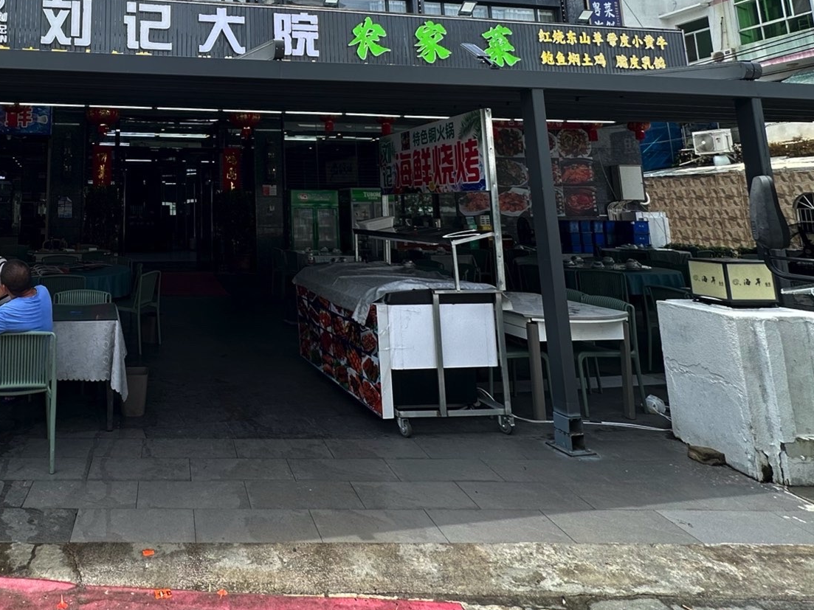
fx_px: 611
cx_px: 166
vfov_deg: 49.5
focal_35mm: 26
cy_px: 111
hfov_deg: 61.9
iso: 40
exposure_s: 1/615
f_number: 2.2
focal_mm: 2.22
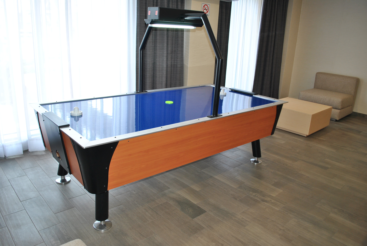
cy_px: 123
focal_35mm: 27
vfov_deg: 48.0
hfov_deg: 67.3
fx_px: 276
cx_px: 184
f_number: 3.5
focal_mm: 18
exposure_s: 1/60
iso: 200
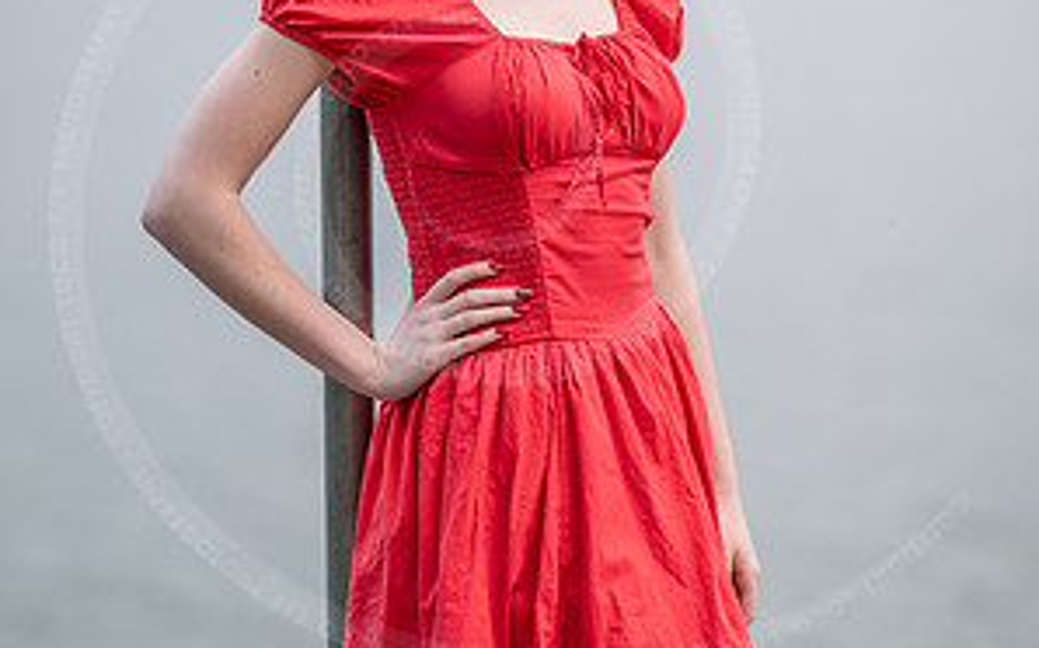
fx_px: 3708
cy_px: 237
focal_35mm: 131
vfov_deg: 10.0
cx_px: 520
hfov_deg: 16.0
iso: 100
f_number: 1.2
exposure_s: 1/320
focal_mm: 85
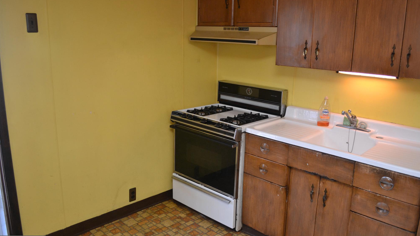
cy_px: 107
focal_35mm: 29
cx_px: 215
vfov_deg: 40.1
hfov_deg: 66.1
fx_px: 323
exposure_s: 1/60
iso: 720
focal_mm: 18
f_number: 3.5
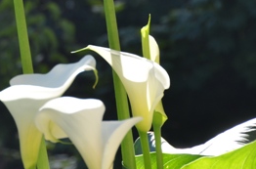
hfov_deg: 5.4
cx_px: -21
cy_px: -18
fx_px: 2731
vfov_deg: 3.5
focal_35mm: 385
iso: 200
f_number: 7.1
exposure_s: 1/200
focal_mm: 105
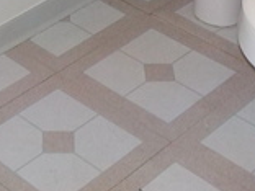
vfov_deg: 11.2
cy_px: -162
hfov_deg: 15.8
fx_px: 906
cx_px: 15
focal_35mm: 123
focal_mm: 4.1
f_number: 3.3
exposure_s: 1/30
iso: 200
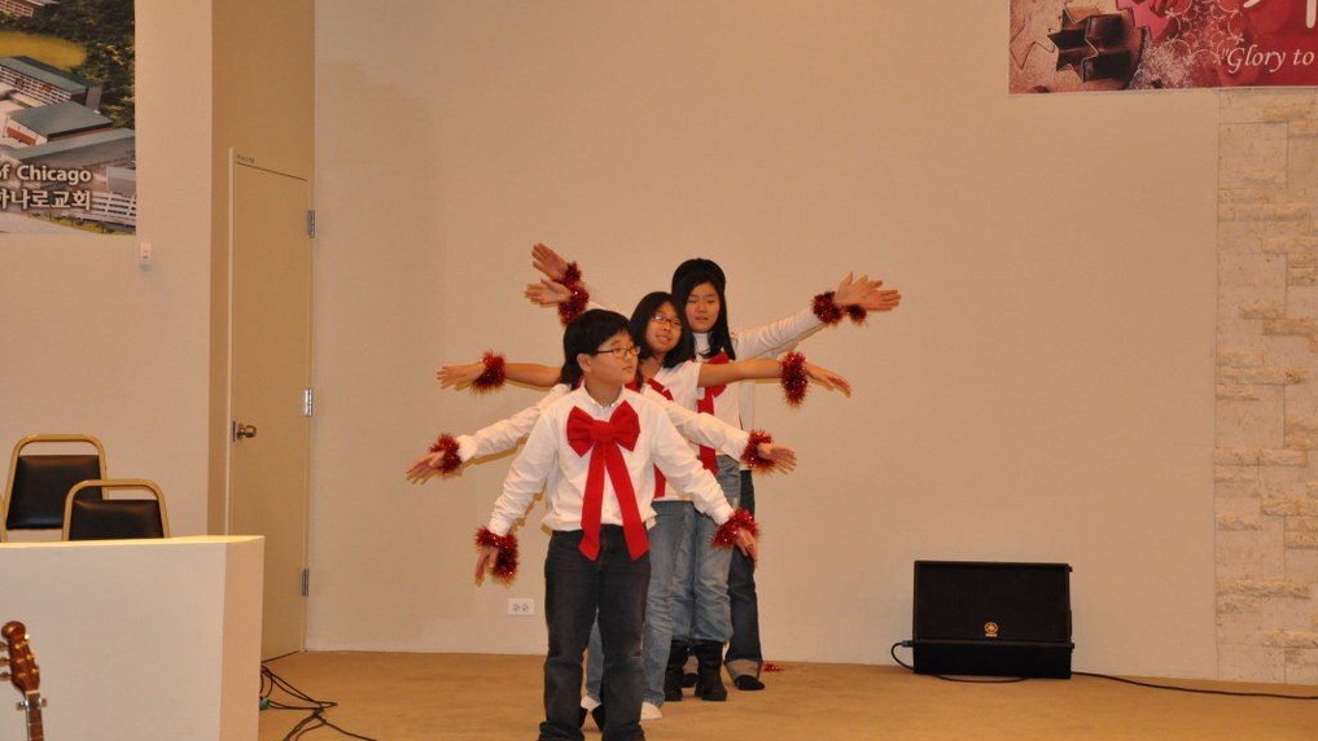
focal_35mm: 79
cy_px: 350
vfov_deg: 15.3
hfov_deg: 26.9
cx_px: 662
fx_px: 2761
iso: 1600
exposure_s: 1/60
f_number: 5
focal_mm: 50
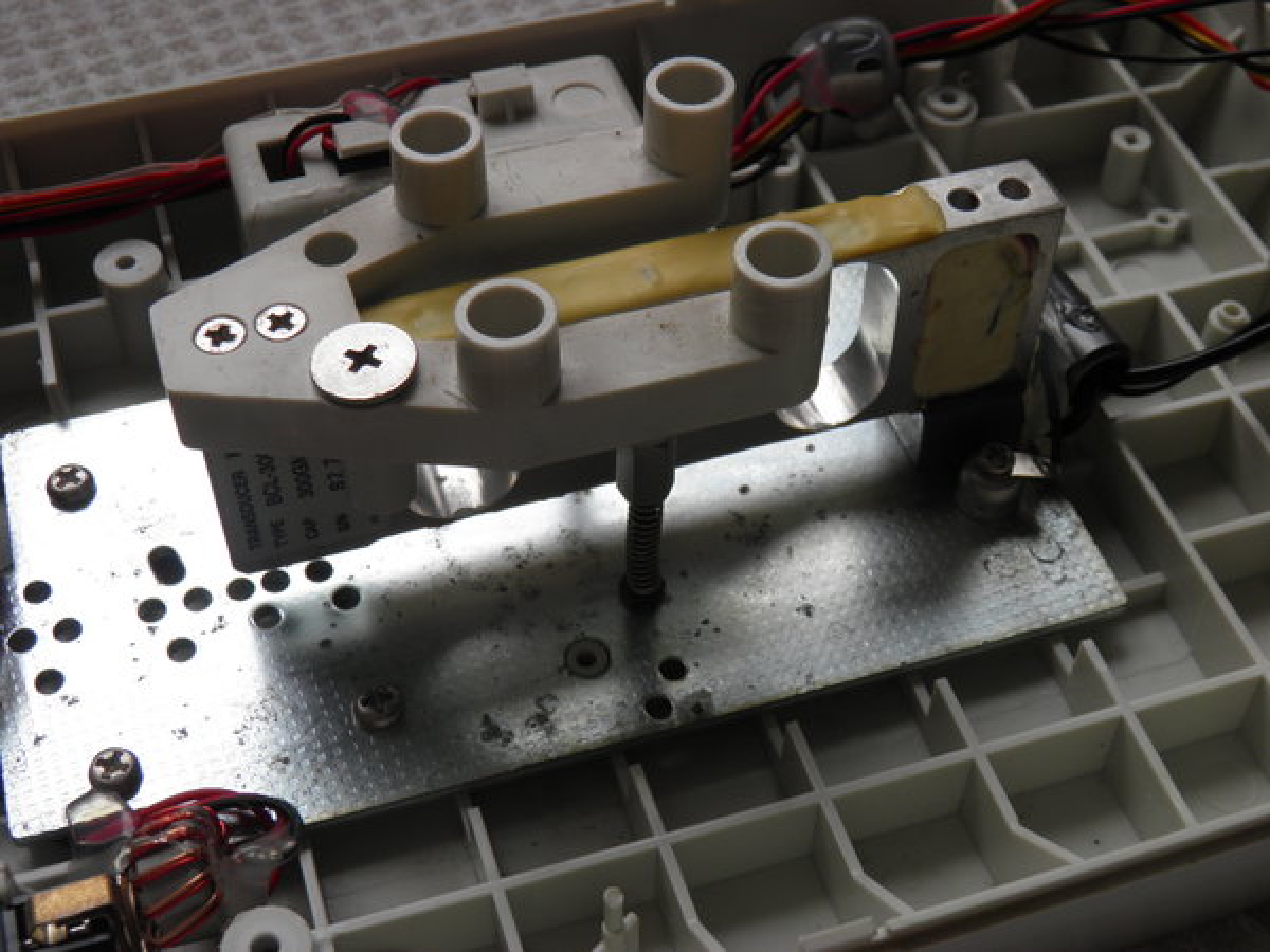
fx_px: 1798
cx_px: 635
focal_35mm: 49
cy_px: 476
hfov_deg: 38.9
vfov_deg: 29.7
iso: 50
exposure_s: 1/80
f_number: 4.4
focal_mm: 8.9
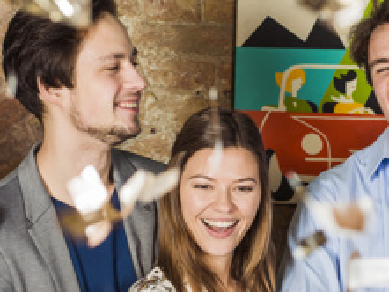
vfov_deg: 10.9
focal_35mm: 136
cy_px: 219
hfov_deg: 14.5
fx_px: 1529
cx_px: 232
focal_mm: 50
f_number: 5.6
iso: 320
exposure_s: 1/100
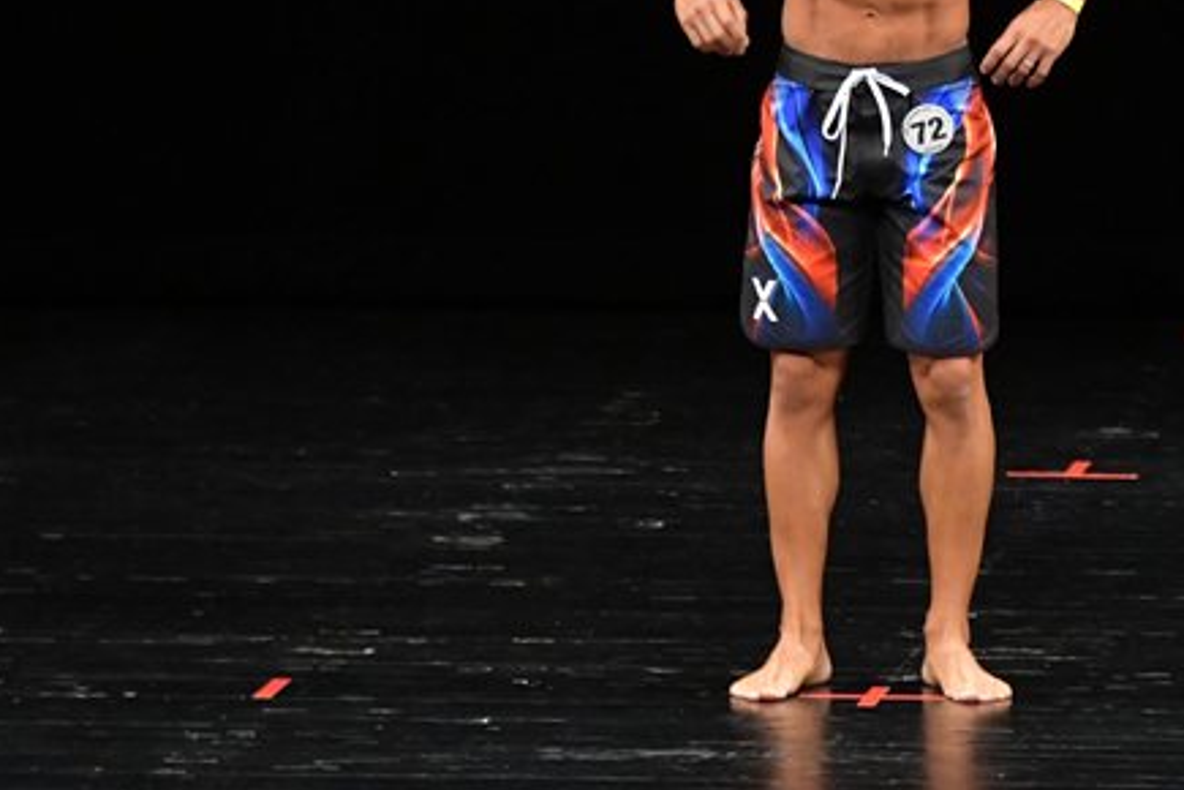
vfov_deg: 2.9
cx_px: 954
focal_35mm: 481
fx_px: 15818
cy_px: 104
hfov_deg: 4.3
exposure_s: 1/400
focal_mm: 180
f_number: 5.6
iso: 3200
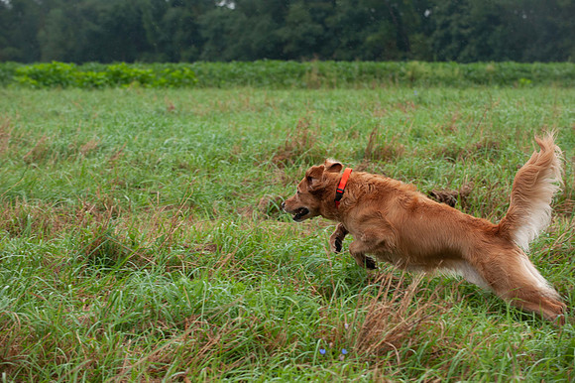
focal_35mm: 116
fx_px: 1852
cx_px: 288
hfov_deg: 17.7
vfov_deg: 11.8
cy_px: 192
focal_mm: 116
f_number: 6.3
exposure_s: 1/800
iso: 800
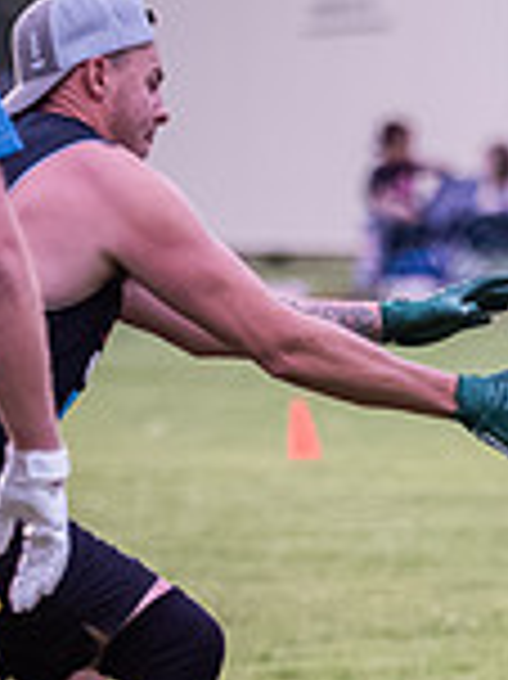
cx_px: 1025
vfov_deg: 1.7
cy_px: 755
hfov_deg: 1.3
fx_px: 22554
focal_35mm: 1151
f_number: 2.8
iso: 2500
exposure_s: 1/1250
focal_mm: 150
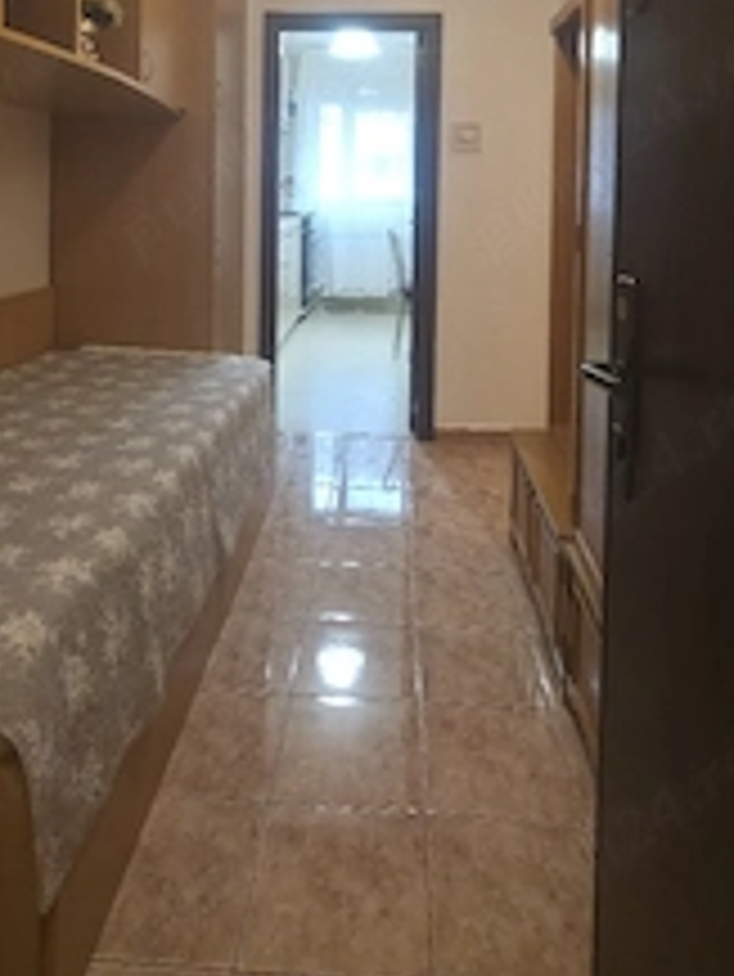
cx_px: 356
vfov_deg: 65.3
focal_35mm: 24
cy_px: 198
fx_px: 678
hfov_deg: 56.9
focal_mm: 2.2
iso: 160
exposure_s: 1/16.7
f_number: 1.9
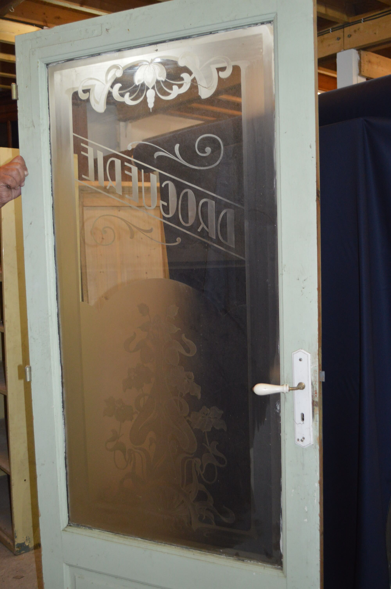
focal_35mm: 36
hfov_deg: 36.8
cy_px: 294
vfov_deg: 53.2
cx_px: 196
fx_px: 588
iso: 1250
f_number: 4
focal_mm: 24
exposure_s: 1/60
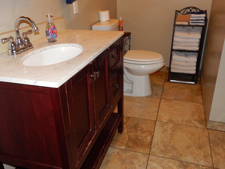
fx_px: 195
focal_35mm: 30
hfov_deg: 60.0
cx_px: 114
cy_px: 85
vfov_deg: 46.8
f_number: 3.2
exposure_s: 1/30
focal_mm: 5.1
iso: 200
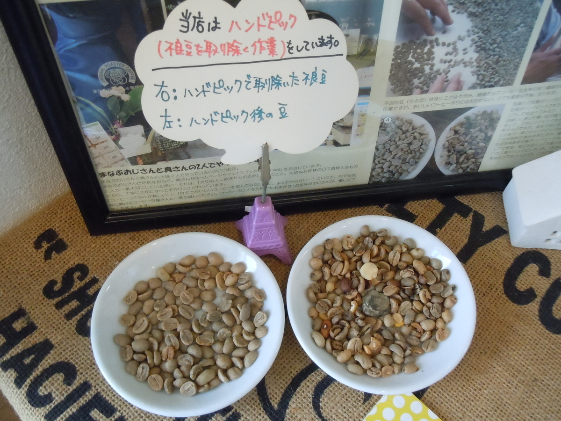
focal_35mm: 33
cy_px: 210
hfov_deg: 55.4
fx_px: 535
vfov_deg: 42.9
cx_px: 280
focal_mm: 5.9
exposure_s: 1/80
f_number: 4
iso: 800
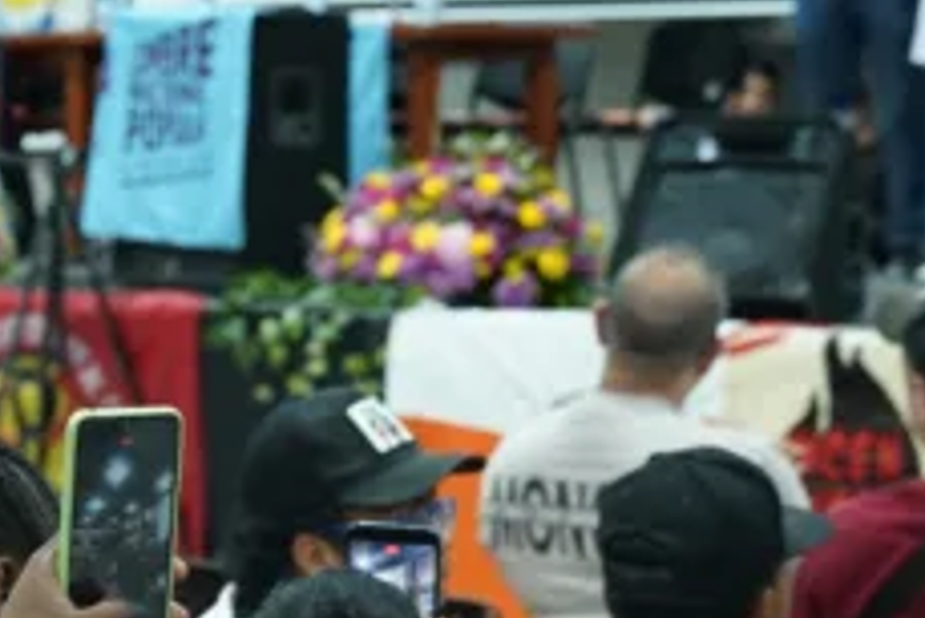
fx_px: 4139
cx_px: 20
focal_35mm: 161
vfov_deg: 8.5
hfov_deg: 12.6
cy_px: 578
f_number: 4
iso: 1600
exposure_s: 1/60
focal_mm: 48
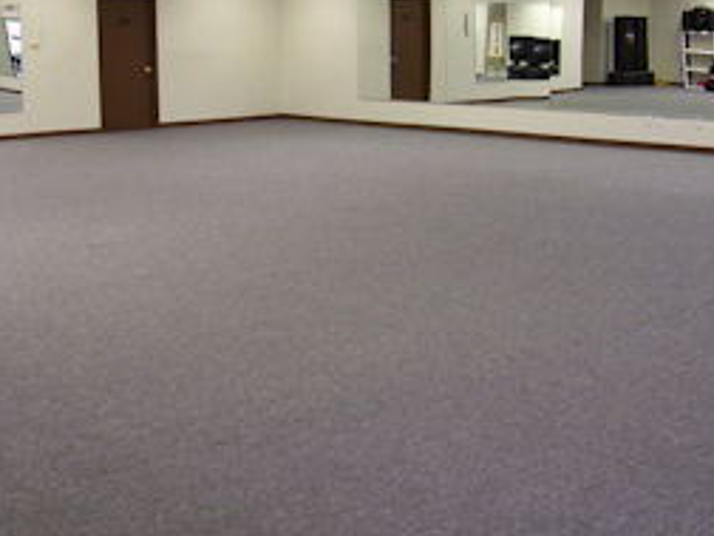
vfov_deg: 26.7
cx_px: 221
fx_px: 1114
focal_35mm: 54
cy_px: 145
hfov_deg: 35.1
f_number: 2.7
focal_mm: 5.6
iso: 160
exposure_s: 1/20
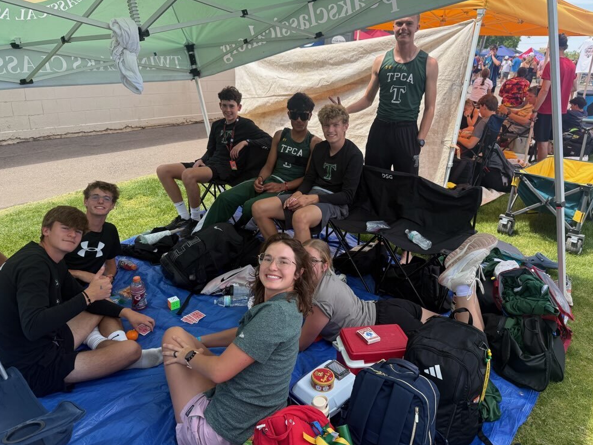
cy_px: 216
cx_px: 303
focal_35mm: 25
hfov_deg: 69.4
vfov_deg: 54.9
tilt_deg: -20.4
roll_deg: -1.9
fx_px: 428
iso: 100
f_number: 1.78
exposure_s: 1/1139
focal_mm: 6.76
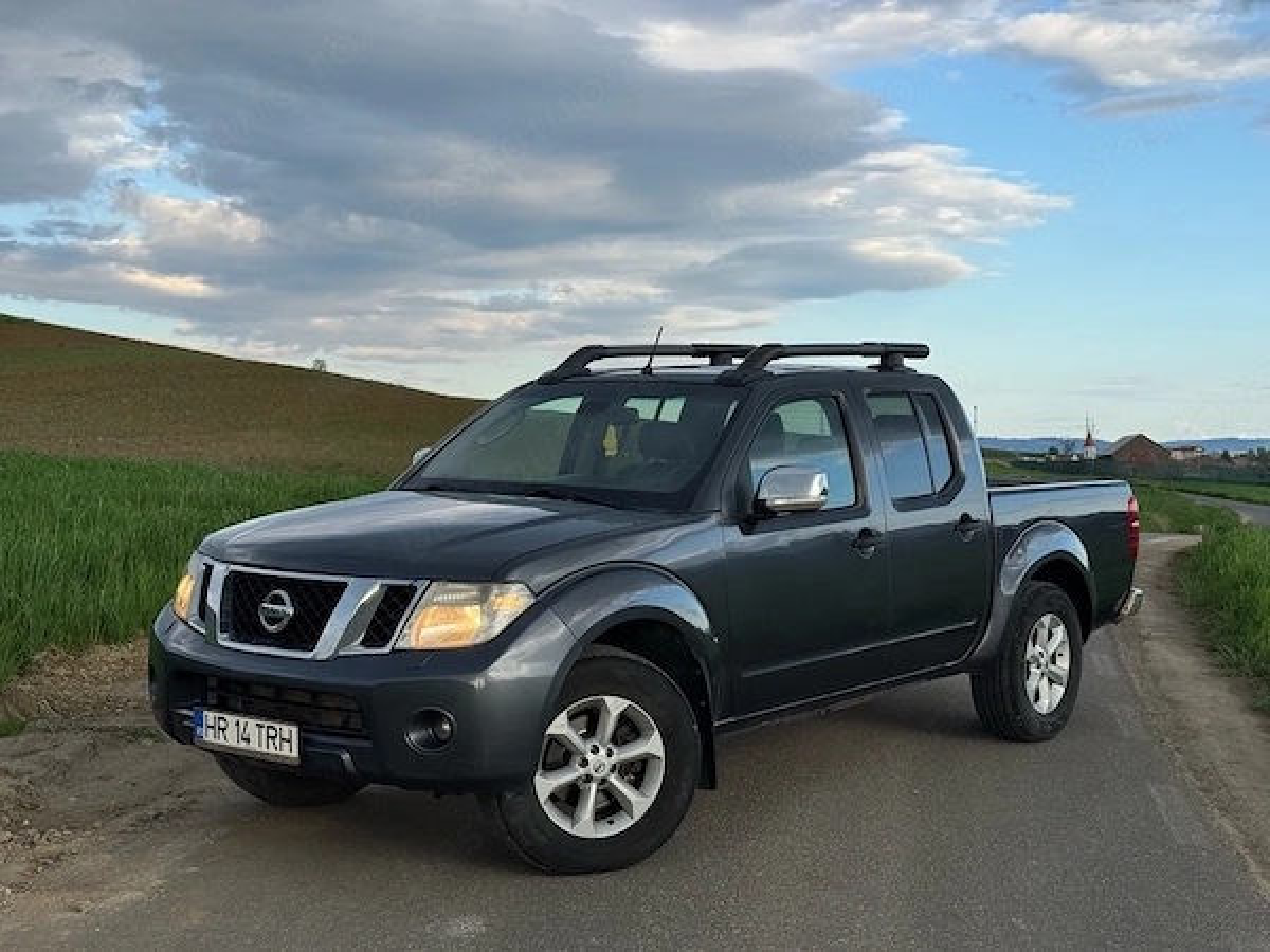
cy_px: 476
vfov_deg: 30.3
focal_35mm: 48
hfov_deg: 39.7
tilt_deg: +1.0
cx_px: 635
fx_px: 1761
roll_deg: +1.1
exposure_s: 1/1193
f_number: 1.78
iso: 64
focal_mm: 6.76
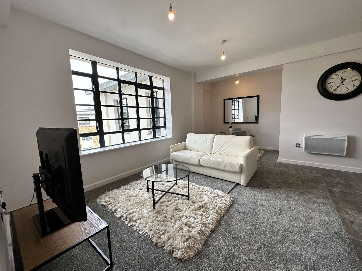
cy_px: 136
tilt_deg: -8.1
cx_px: 181
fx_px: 146
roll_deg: +1.1
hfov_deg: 102.1
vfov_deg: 85.7
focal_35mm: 14
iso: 40
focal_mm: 2.22
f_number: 2.2
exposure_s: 1/116
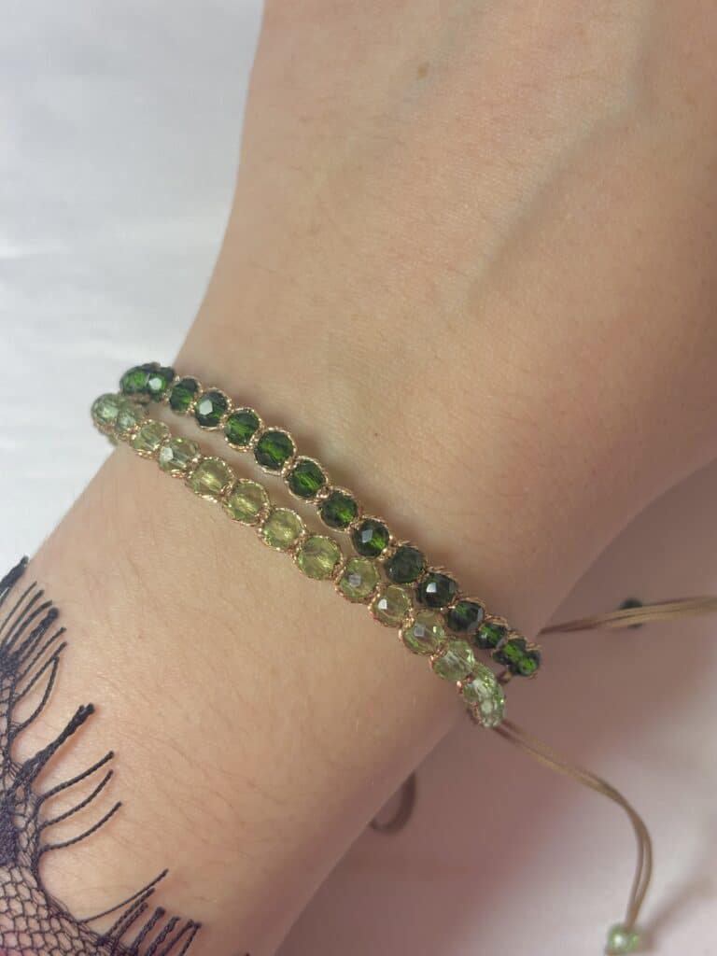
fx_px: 1436
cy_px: 478
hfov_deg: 28.0
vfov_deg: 36.8
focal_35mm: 52
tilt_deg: -80.8
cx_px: 358
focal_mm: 5.96
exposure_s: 1/221
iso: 32
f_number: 1.6
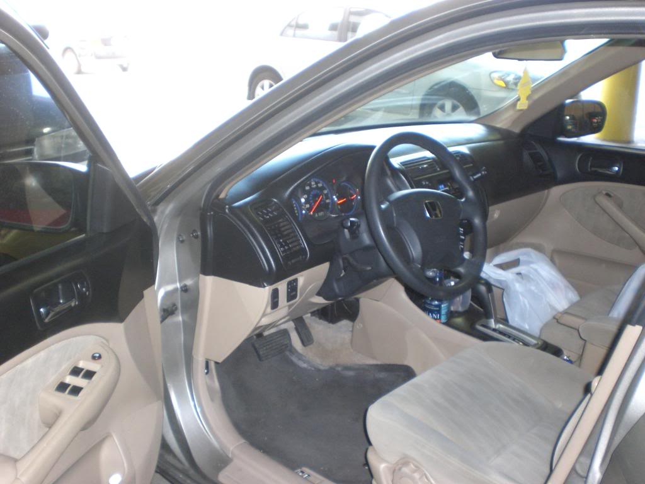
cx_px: 322
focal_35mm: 38
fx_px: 708
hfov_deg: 49.0
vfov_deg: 37.7
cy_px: 242
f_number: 3.1
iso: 200
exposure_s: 1/60
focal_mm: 6.3
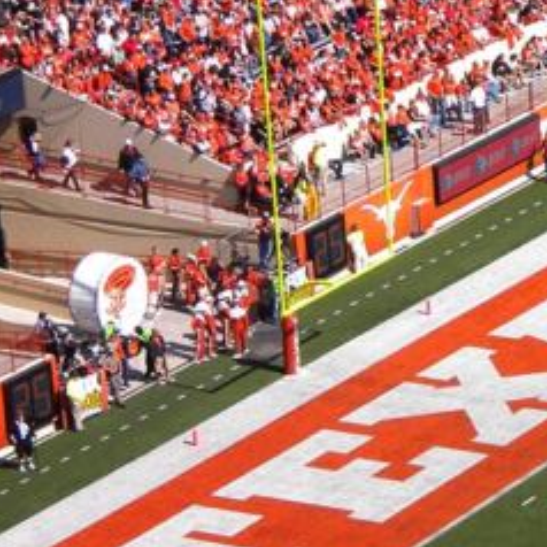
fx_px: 4469
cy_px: 402
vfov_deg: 7.0
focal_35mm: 250
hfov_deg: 7.0
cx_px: 439
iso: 95
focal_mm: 18.9
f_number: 8.5
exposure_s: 1/264
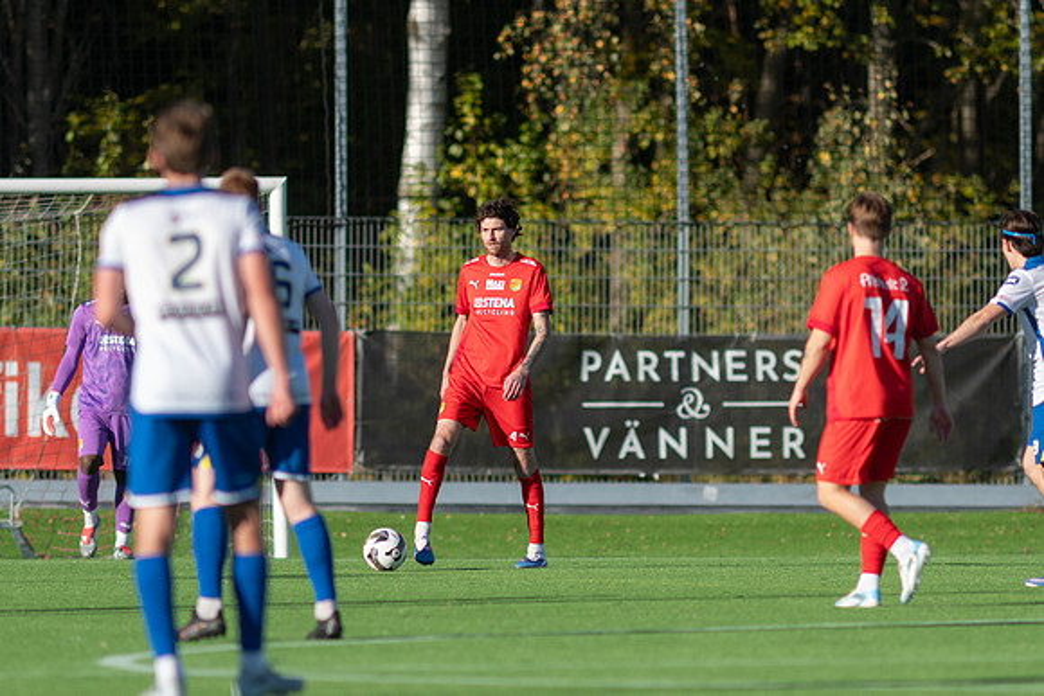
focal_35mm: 600
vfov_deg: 2.3
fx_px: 17403
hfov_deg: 3.4
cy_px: 348
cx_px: 522
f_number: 3.2
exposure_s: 1/2000
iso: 180
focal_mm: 300
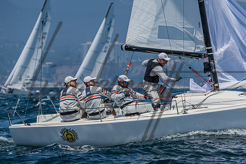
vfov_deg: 3.6
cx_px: 191
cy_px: 78
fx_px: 2625
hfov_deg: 5.4
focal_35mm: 384
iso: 400
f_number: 6.3
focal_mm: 220
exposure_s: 1/2500
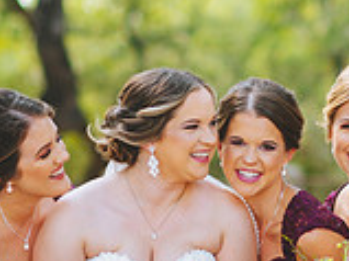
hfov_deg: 6.7
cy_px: 226
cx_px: 156
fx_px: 3002
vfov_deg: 5.0
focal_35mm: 298
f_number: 2
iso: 160
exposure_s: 1/250
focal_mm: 85
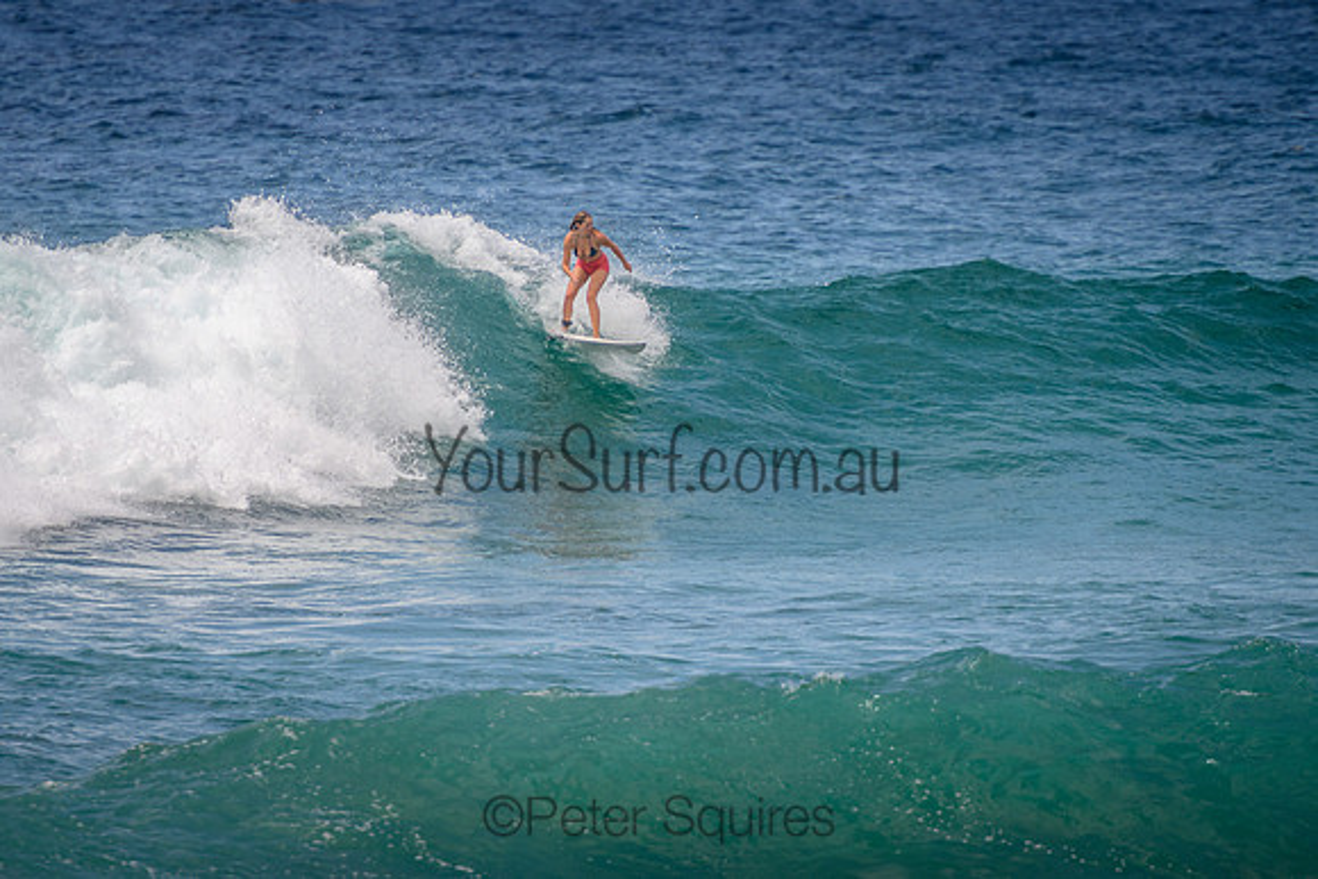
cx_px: 653
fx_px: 20116
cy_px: 350
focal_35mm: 549
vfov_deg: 2.5
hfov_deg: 3.8
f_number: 5.6
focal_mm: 400
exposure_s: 1/2000
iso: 280
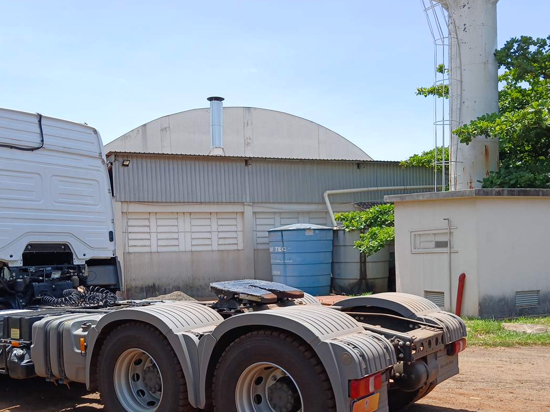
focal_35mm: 36
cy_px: 278
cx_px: 244
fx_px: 572
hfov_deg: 51.2
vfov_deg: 39.2
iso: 20
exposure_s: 1/377
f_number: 1.8
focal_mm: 3.98
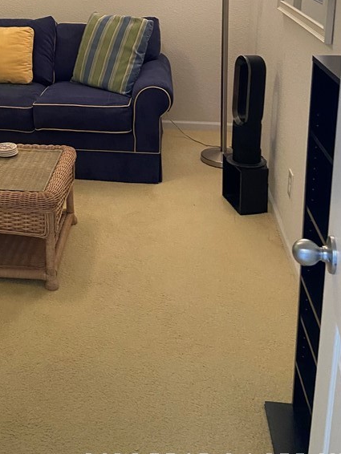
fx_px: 617
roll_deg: +0.8
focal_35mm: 47
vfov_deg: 38.4
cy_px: 70
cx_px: 62
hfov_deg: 30.1
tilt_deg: -12.9
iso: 200
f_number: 1.8
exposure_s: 1/60
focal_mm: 4.25
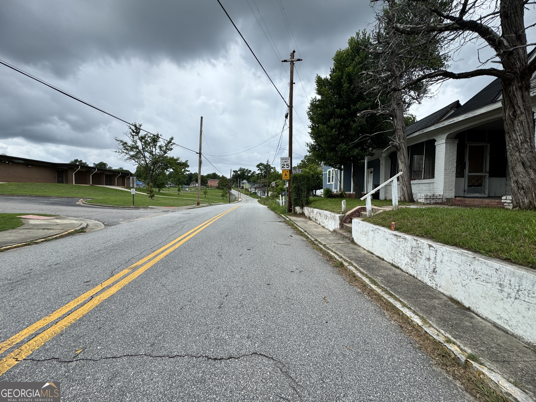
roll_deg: -0.1
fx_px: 217
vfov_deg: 85.7
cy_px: 201
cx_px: 268
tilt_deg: -2.7
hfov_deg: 102.1
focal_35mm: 14
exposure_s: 1/1600
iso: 50
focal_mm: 2.22
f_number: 2.2
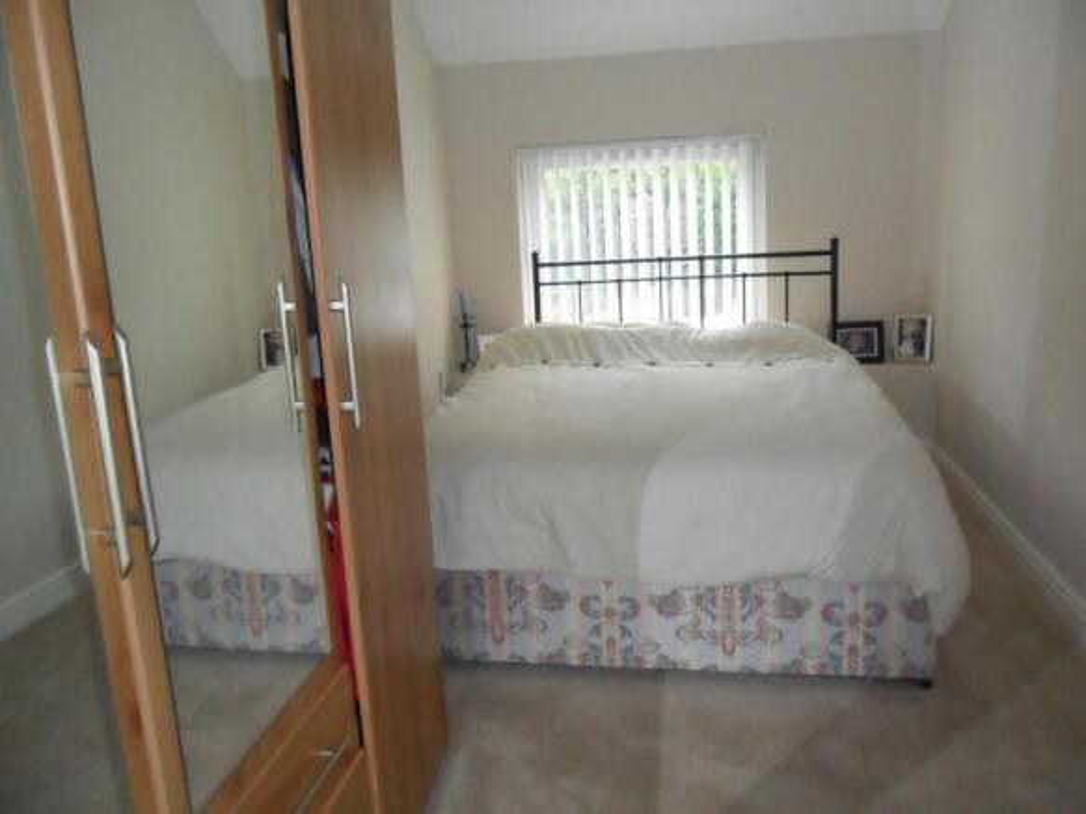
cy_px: 407
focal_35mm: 27
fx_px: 847
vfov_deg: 51.3
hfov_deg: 65.3
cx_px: 543
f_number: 8.9
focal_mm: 4.9
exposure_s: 1/45
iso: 400
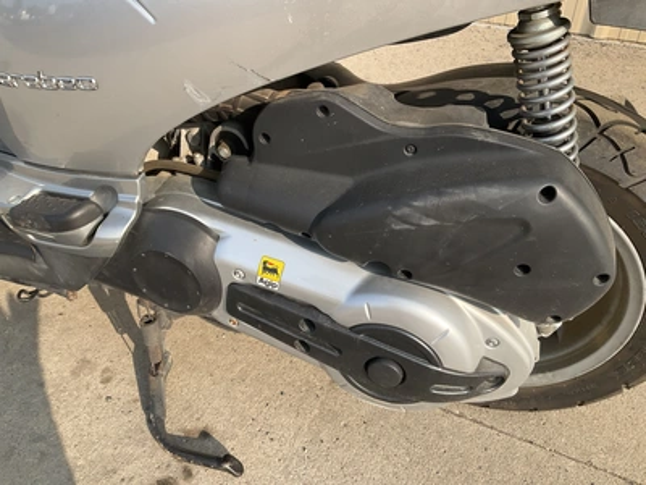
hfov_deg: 61.7
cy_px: 242
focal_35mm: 29
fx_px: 541
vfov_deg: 48.2
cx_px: 323
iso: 25
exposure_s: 1/842
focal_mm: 3
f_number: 1.8
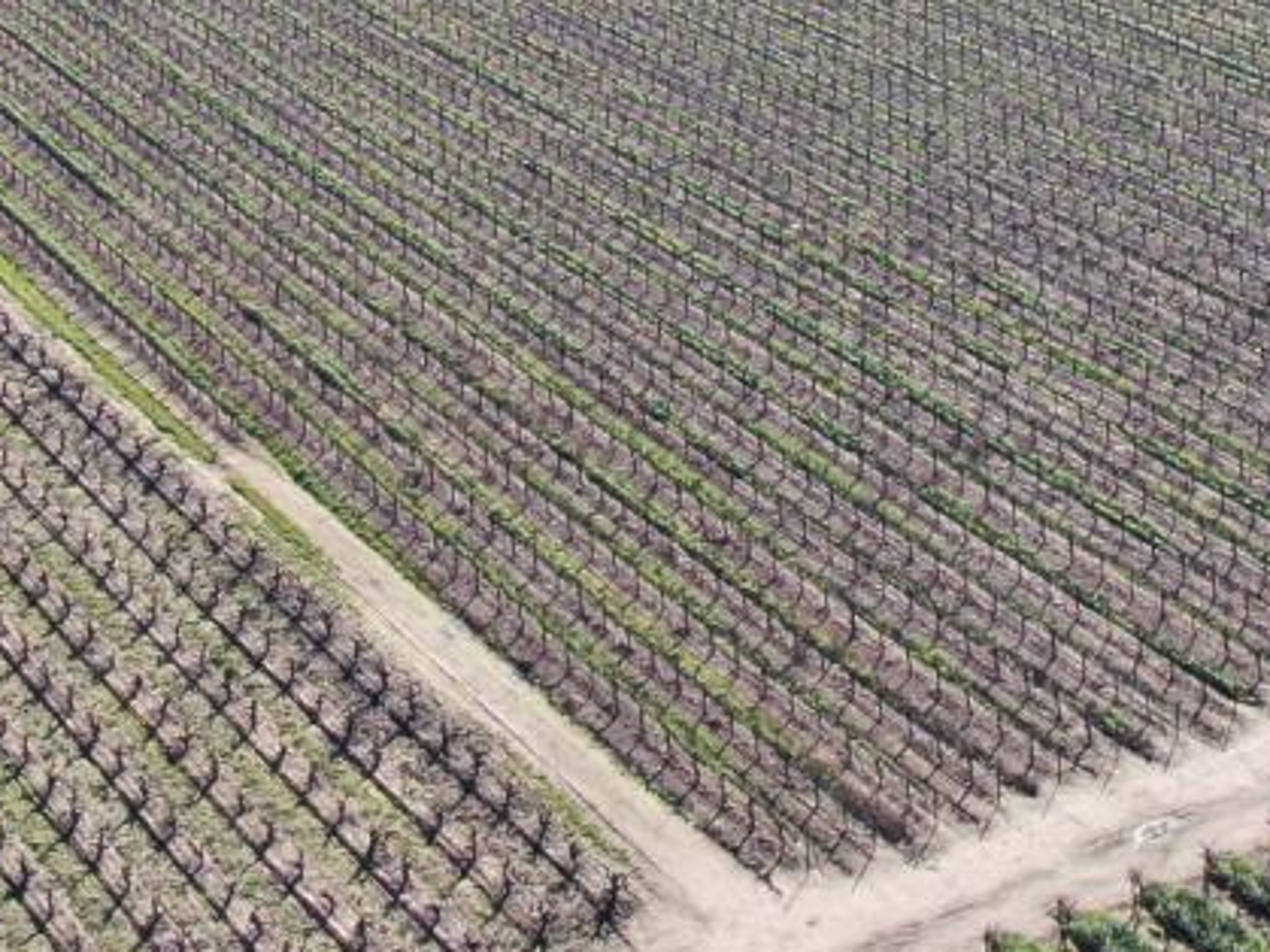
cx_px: 870
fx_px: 3154
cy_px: -235
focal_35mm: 86
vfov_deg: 16.4
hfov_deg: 22.6
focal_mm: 4.39
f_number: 2.8
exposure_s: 1/640
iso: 110
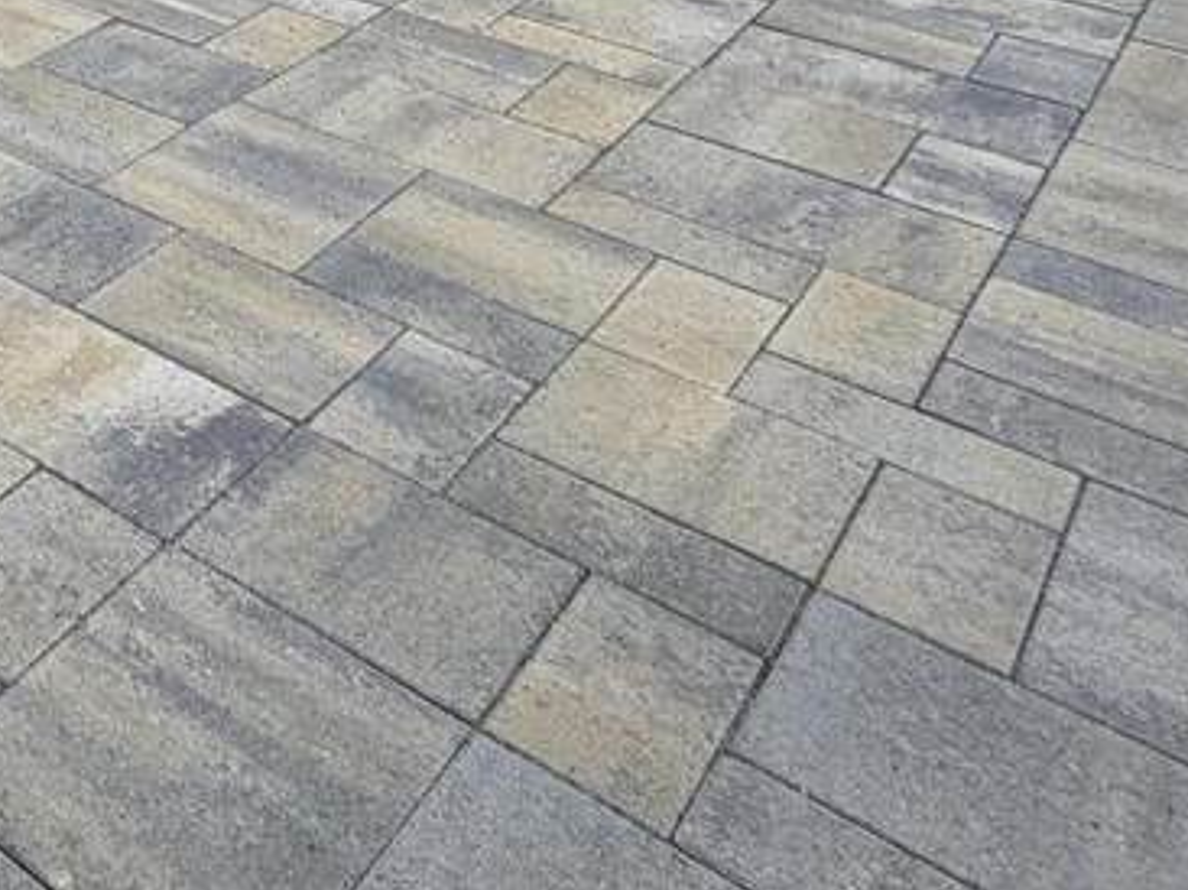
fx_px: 1681
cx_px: -542
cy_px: -455
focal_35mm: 49
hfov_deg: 28.0
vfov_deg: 23.5
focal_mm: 2.22
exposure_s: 1/709
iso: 40
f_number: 2.2
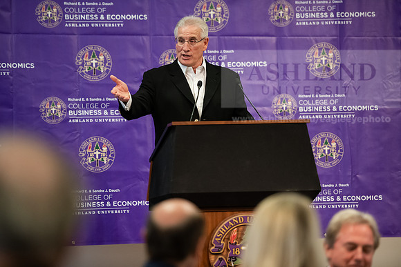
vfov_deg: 7.6
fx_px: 2005
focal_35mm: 180
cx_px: 200
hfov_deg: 11.4
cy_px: 134
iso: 2500
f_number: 3.2
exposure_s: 1/200
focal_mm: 180
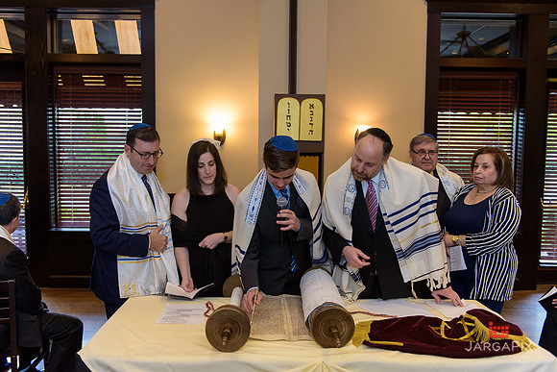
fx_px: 495
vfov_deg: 41.1
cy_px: 186
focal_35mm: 32
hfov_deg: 58.7
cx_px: 278
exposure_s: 1/125
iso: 1250
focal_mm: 32
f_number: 3.2
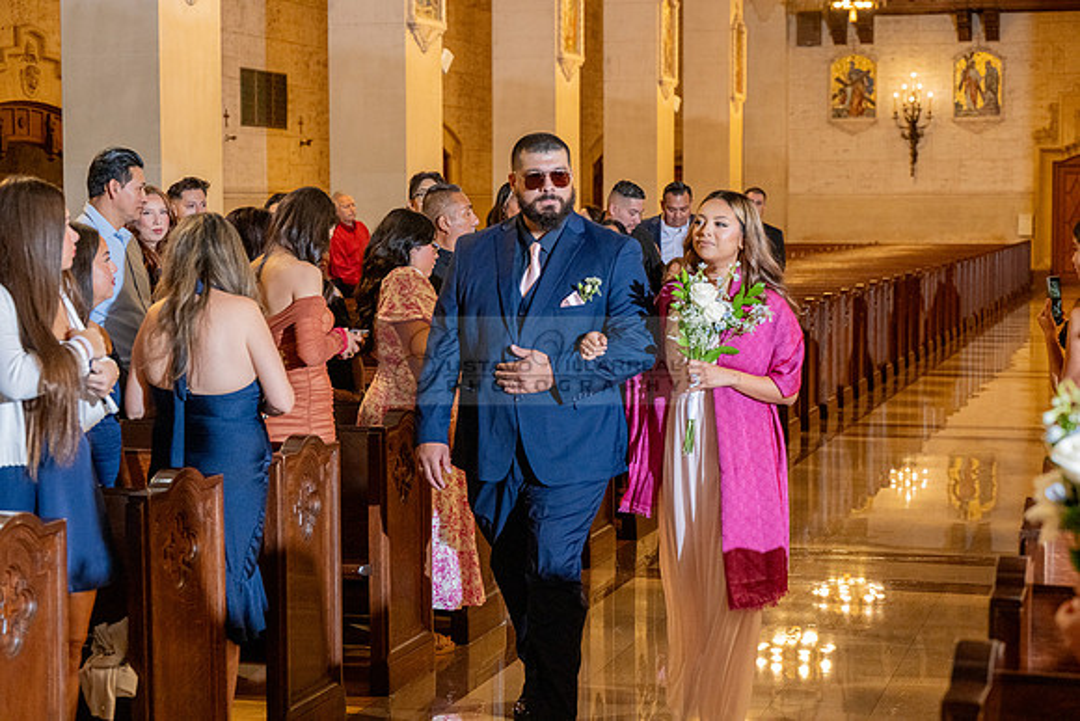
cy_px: 360
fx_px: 2100
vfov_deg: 19.5
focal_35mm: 70
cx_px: 540
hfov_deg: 28.8
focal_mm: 70
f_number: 4.5
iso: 2000
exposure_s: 1/200
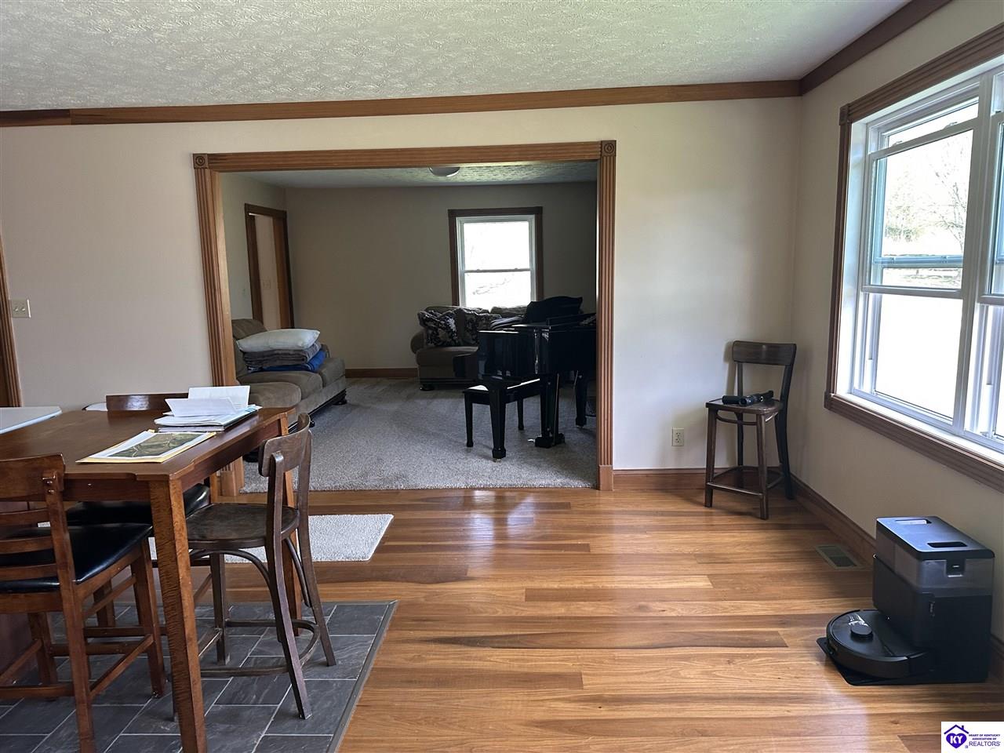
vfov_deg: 56.8
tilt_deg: -6.5
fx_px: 696
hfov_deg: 71.6
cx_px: 502
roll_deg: -0.3
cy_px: 376
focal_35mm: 24
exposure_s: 1/121
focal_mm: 6.86
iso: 200
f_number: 1.78
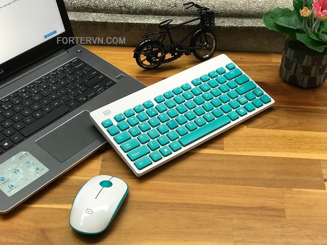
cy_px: 122
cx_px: 164
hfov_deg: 33.8
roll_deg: -0.4
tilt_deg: -44.1
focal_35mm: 57
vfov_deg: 25.7
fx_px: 538
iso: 200
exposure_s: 1/50
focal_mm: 6.6
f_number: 2.8
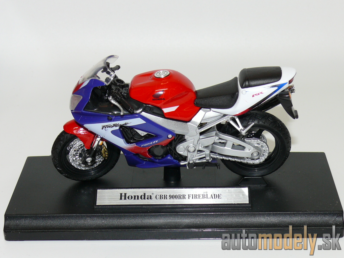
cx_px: 172
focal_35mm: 76
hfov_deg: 25.7
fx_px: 755
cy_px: 129
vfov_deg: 19.4
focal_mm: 11.6
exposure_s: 1/30
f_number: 4
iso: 100
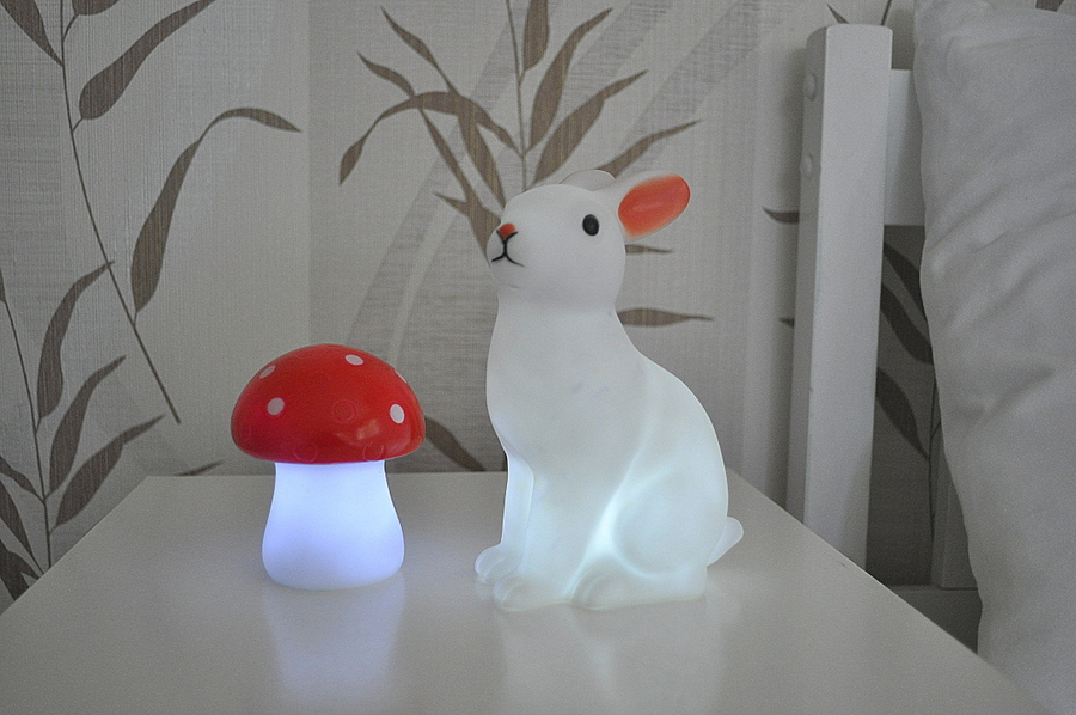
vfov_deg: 36.8
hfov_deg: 53.2
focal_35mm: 36
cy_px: 358
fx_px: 1075
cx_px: 538
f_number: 4
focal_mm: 24
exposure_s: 1/60
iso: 800
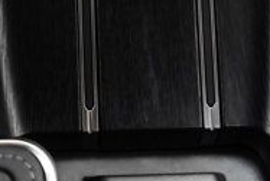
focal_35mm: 82
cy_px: -8
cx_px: 10
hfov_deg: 23.8
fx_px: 615
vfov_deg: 16.3
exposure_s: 1/250
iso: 800
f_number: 2.8
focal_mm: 24
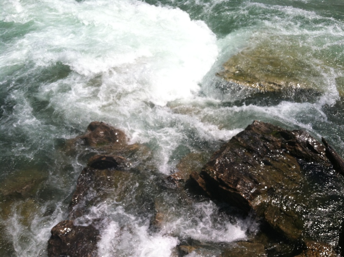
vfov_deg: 40.6
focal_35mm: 35
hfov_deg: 52.7
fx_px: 347
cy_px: 128
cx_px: 172
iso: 80
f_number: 2.8
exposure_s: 1/2406
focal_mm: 3.85
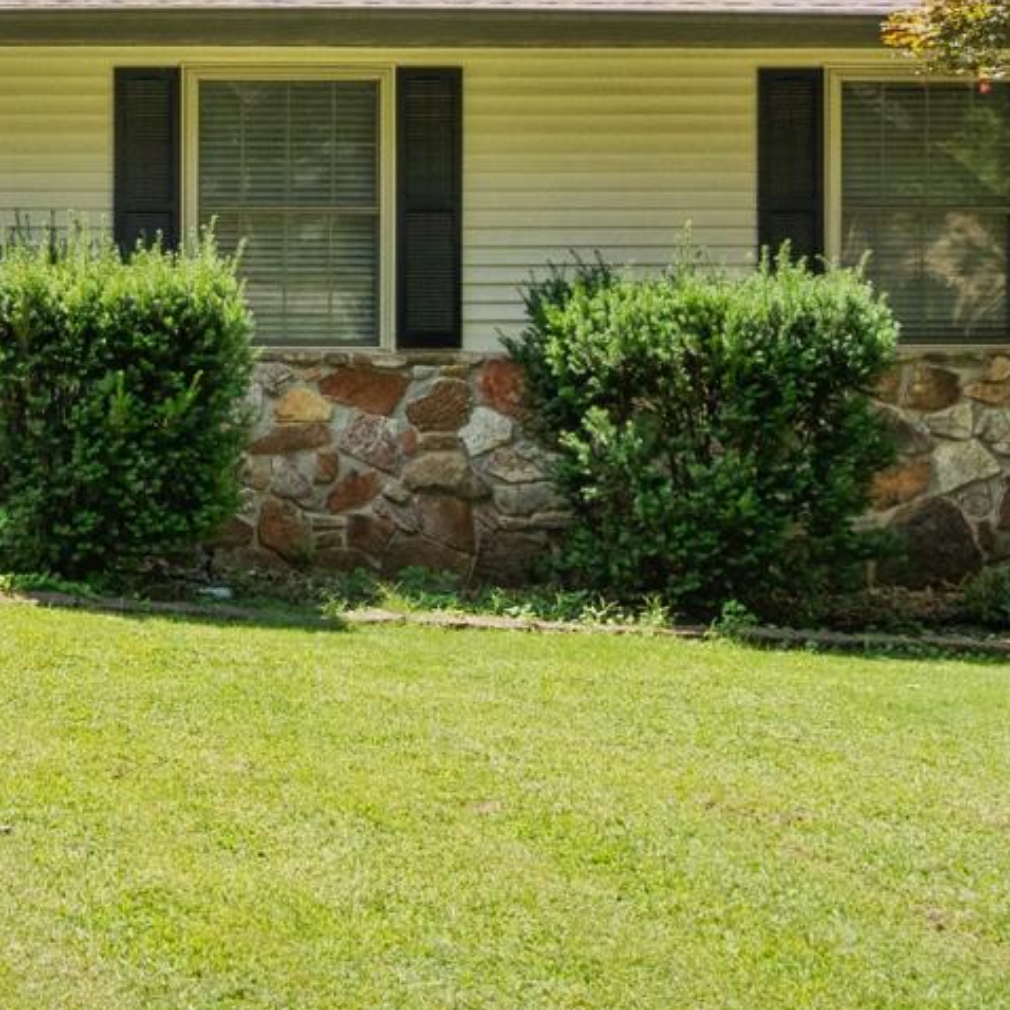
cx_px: -554
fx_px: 2751
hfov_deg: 18.2
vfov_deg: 20.5
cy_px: 164
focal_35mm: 83
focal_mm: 12.5
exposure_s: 1/160
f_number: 7.1
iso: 320
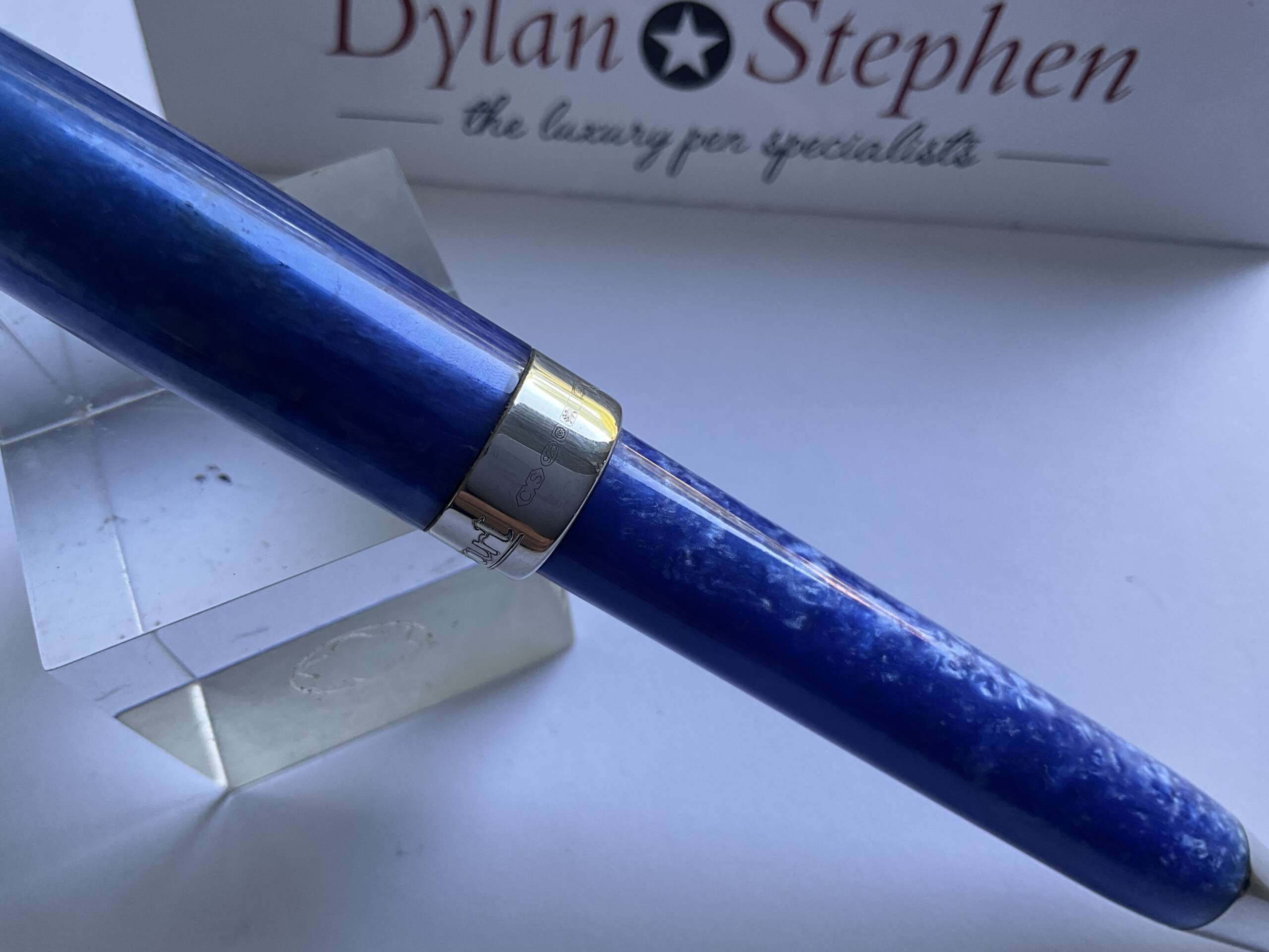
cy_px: 476
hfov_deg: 61.7
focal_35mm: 29
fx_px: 1063
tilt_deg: -62.7
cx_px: 634
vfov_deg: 48.2
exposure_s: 1/122
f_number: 1.8
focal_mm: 3
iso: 50
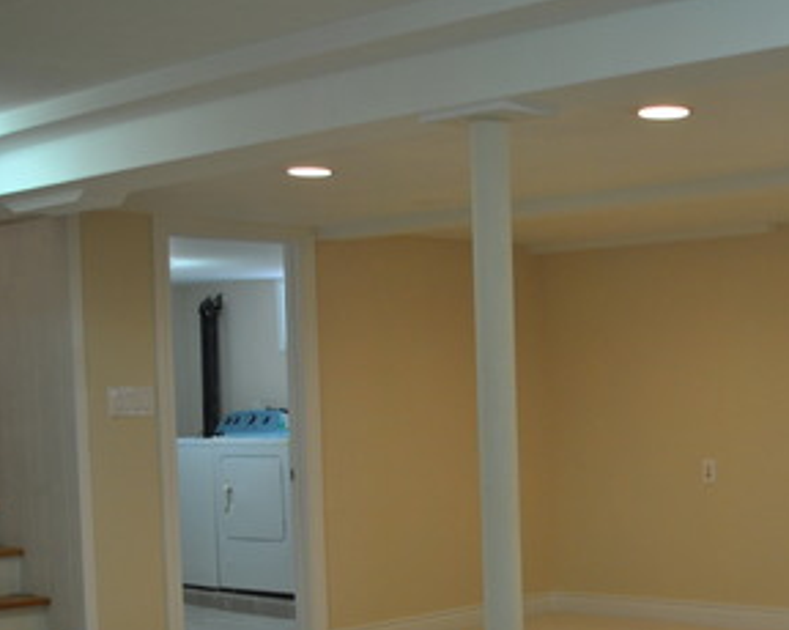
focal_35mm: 69
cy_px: 512
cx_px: 718
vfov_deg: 21.8
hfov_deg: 26.6
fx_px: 1610
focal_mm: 22
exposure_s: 1/30
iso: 200
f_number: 3.8
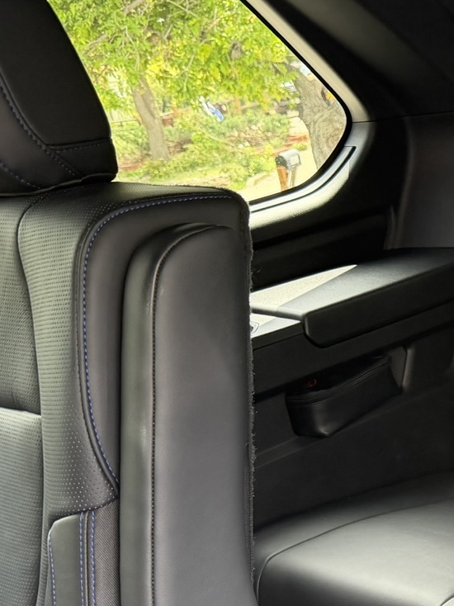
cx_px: 689
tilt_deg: -20.6
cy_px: 494
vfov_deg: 28.3
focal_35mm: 67
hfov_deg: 19.1
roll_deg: +6.3
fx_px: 1172
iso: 200
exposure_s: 1/103
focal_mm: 6.76
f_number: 1.78
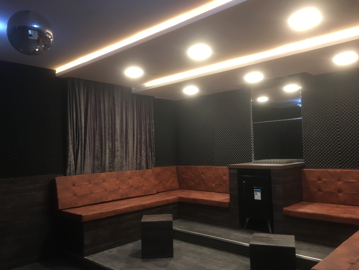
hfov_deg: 61.7
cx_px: 180
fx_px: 301
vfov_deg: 48.2
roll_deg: +1.0
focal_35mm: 29
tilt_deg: +2.8
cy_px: 135
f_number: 2.2
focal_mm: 4.15
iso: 64
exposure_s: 1/30
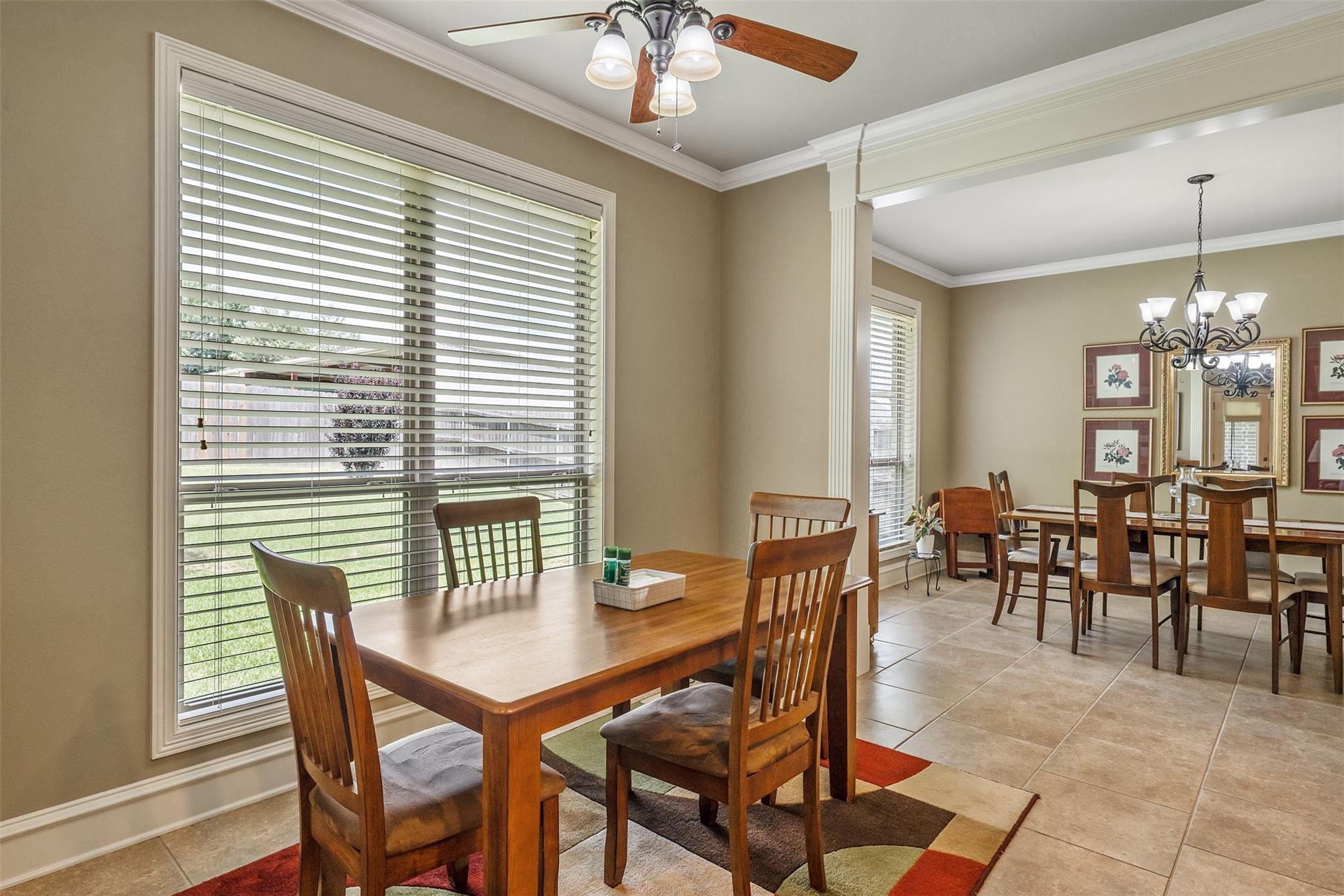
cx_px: 672
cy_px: 448
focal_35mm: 19
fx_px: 709
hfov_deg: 86.9
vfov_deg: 64.5
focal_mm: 19
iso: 800
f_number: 8
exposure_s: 1/40
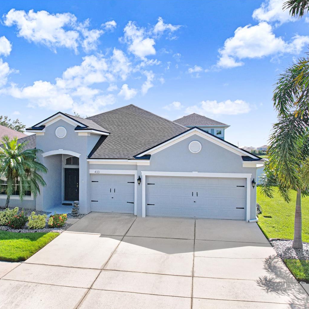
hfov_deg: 55.5
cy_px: 159
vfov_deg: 55.6
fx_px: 293
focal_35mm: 29
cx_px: 141
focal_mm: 8.38
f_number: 2.8
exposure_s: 1/640
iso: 200
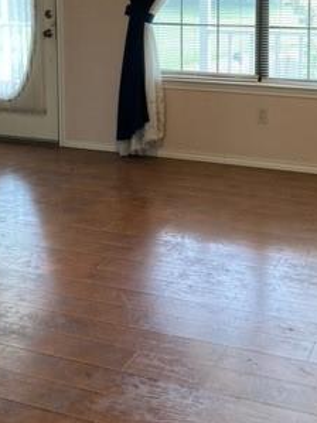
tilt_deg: -5.0
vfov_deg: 31.1
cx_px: 167
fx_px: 733
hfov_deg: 24.4
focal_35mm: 60
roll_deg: -0.2
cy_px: 62
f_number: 1.8
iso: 100
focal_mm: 3.99
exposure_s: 1/60
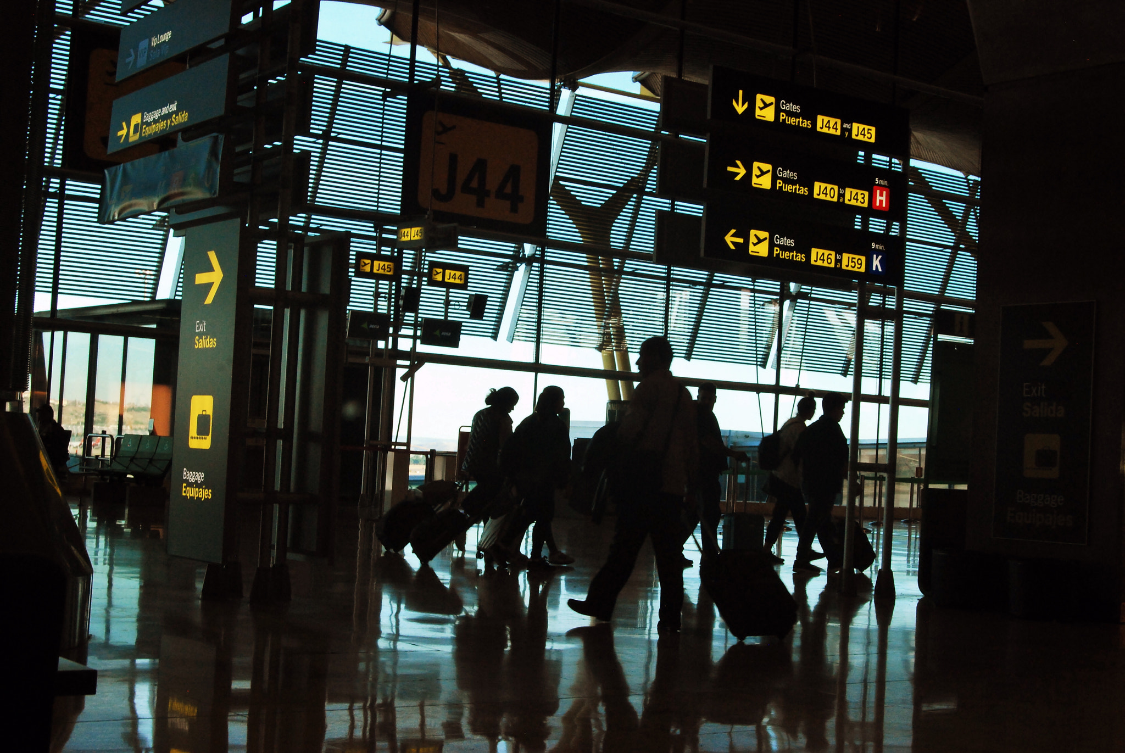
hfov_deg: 37.8
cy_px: 376
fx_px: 1643
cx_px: 562
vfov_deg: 25.8
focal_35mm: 52
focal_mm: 35
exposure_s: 1/60
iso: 800
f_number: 14
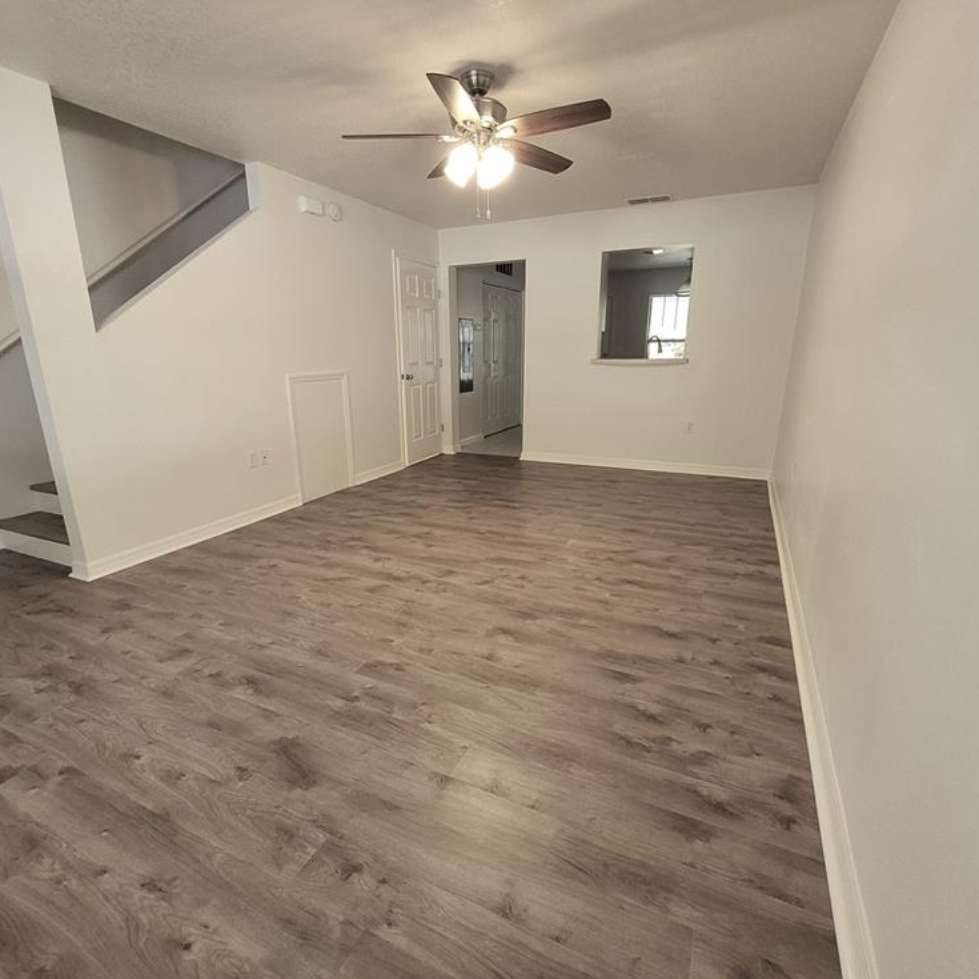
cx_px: 466
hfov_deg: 87.4
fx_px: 512
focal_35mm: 16
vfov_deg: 87.4
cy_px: 502
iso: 250
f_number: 2.2
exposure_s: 1/60
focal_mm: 1.74
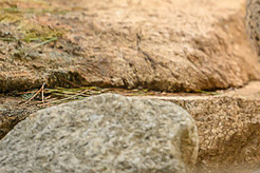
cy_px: -53
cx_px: 331
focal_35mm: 1906
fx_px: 13764
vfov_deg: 0.7
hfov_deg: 1.1
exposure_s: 1/2000
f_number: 4
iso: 1250
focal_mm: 560
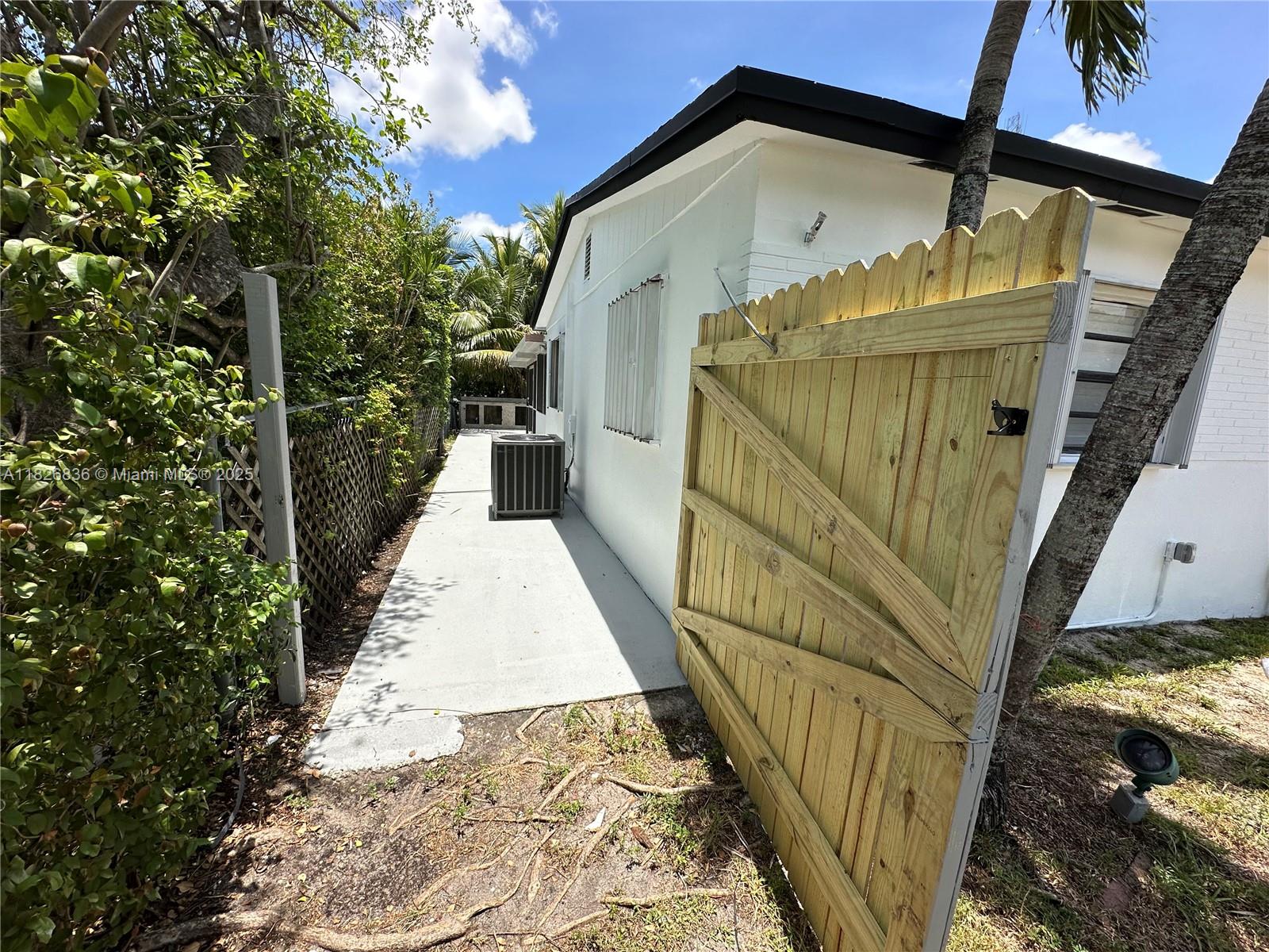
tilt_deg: -8.9
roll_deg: -3.5
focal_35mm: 14
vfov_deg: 85.7
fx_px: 513
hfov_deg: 102.1
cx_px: 634
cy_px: 476
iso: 40
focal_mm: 2.22
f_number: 2.2
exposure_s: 1/1289
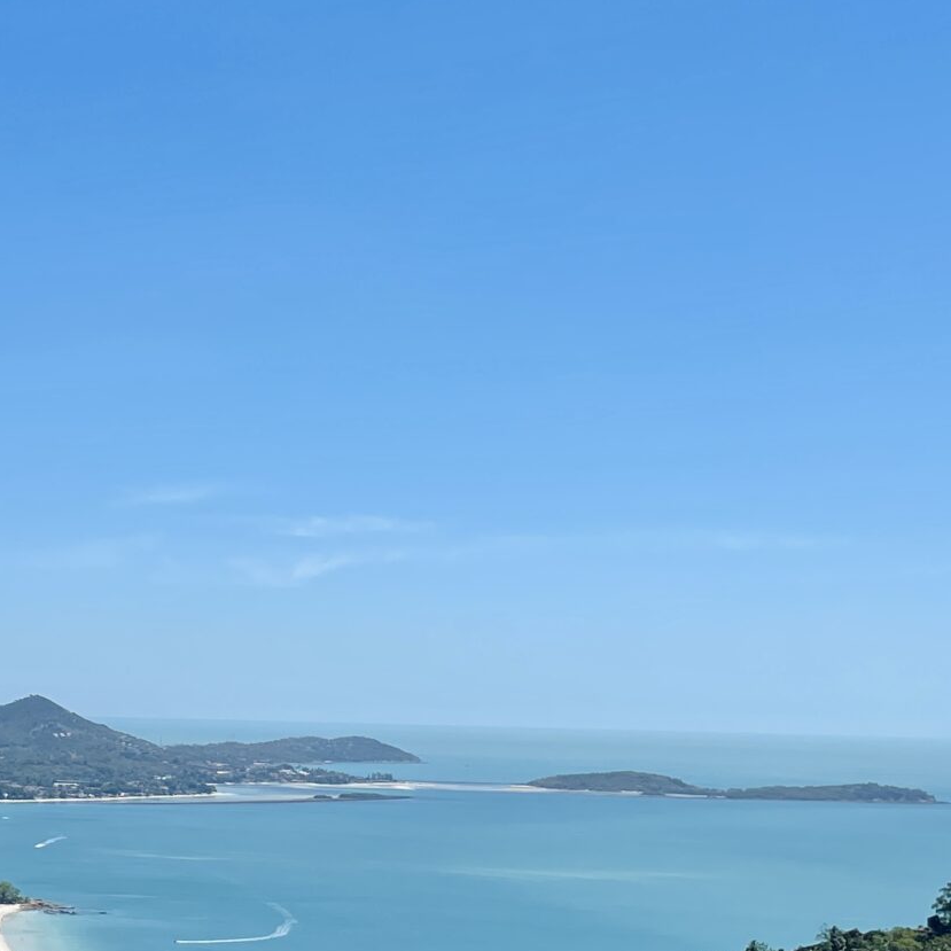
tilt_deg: +5.0
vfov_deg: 24.2
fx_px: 2207
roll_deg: +0.1
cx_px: -95
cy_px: 638
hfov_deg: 22.9
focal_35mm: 71
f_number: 1.6
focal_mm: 4.2
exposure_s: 1/5051
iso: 32
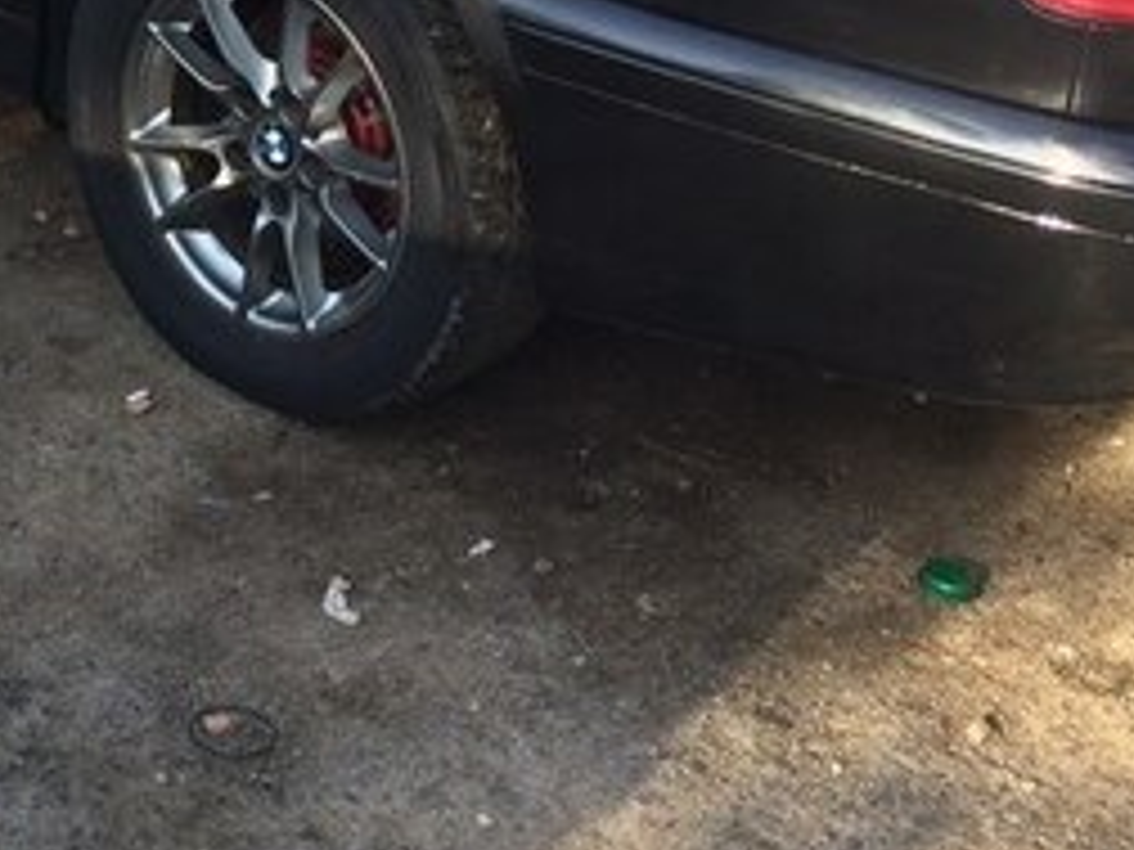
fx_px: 2490
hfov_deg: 25.0
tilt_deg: -22.9
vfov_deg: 18.6
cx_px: 148
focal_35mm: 76
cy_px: -92
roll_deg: +1.7
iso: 32
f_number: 2.2
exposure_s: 1/283
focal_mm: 4.15
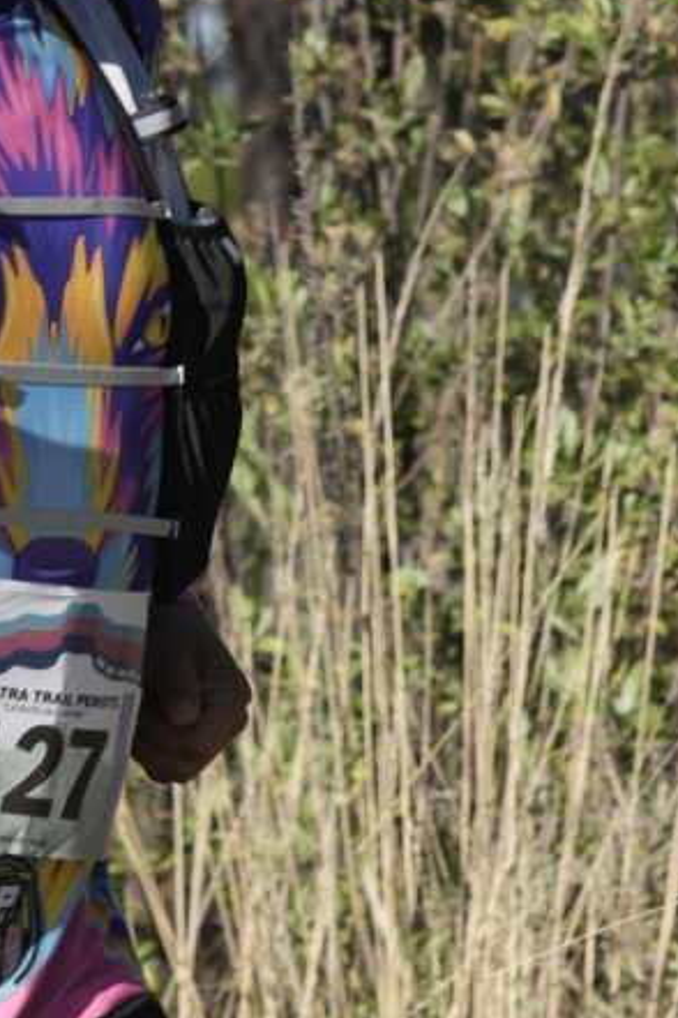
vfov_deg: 4.8
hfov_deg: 3.2
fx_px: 12005
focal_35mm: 425
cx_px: -31
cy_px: 337
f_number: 7.1
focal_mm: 122
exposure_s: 1/400
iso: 125
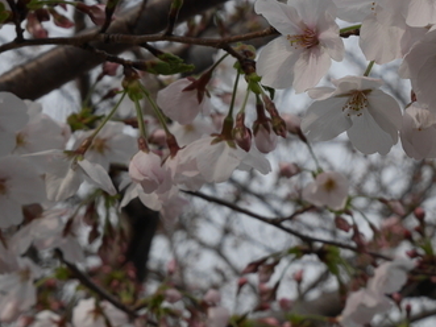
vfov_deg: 12.7
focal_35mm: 116
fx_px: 1461
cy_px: 72
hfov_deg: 16.9
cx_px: 321
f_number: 9
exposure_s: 1/320
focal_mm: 32
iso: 200
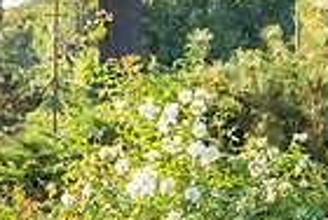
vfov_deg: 8.8
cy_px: 312
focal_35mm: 153
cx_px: -197
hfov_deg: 12.6
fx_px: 1397
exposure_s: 1/200
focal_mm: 37
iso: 200
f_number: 5.6
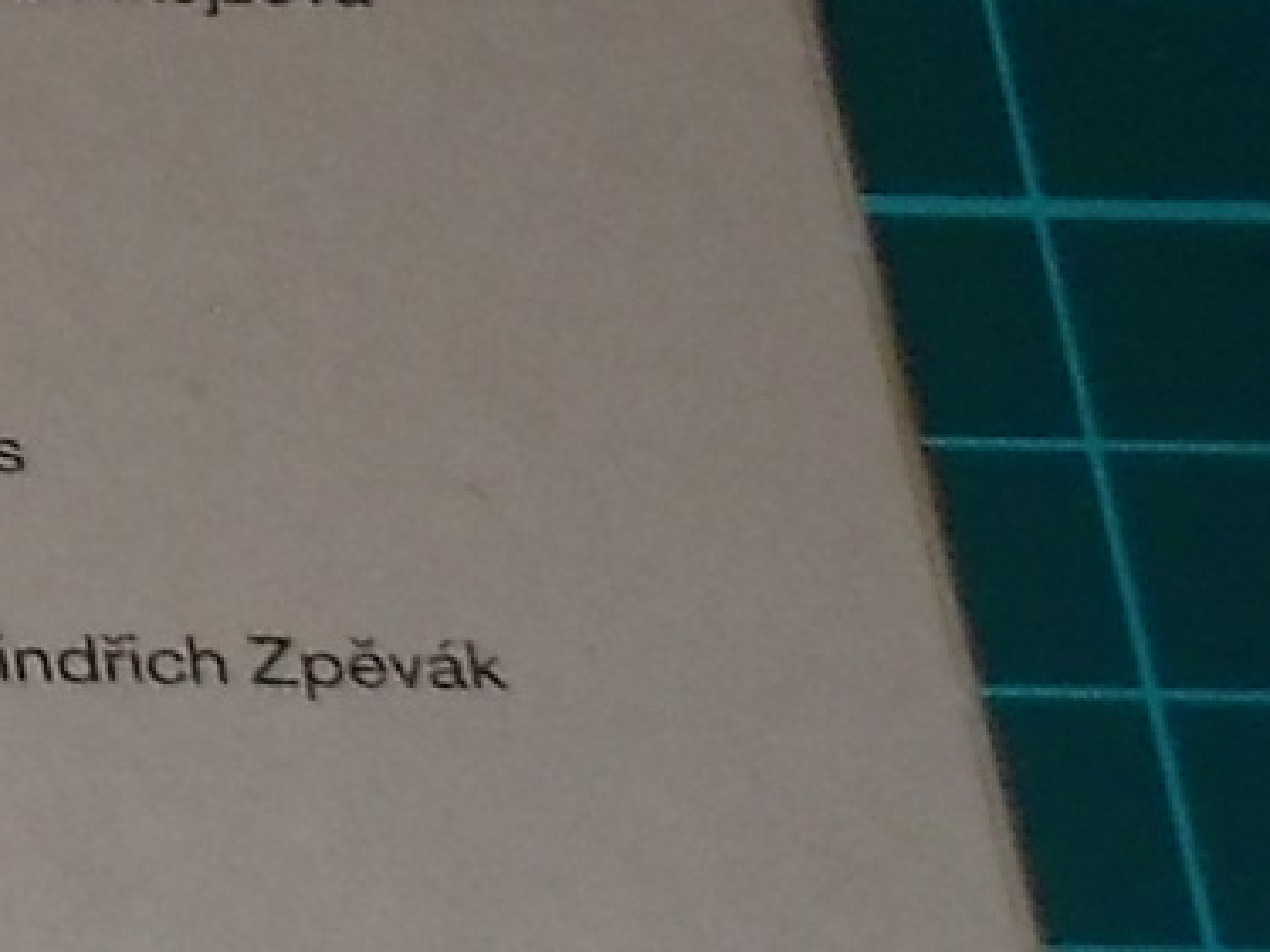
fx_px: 8216
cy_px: 342
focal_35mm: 224
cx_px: -1422
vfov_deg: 6.6
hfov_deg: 8.3
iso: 200
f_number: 3.7
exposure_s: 1/30
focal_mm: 5.2
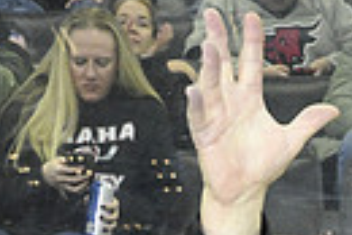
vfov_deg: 5.5
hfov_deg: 8.3
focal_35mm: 246
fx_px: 2408
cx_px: 417
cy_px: 444
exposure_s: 1/160
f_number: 11
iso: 6400
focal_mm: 55
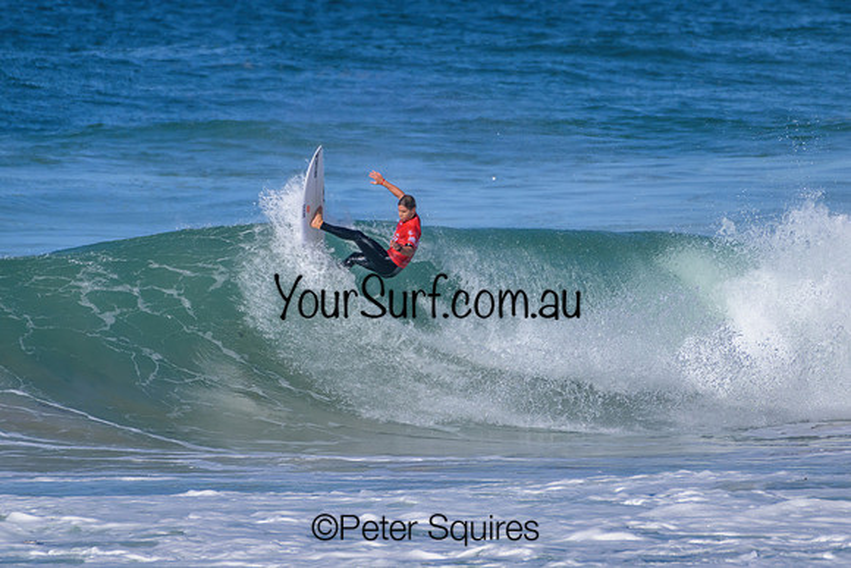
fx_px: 23643
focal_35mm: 1000
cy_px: 284
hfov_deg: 2.1
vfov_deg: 1.4
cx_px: 426
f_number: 11
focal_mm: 1000
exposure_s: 1/3200
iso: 1100
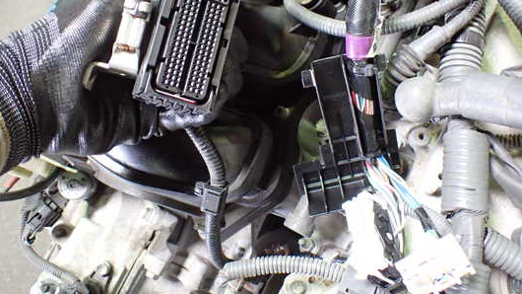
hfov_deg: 54.0
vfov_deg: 31.7
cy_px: 100
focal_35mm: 37
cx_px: 275
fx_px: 512
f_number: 2.3
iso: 800
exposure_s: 1/40
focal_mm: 5.4
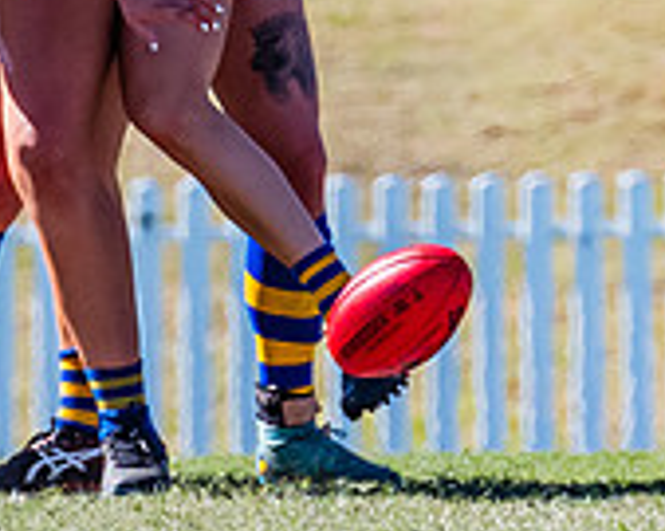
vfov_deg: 0.6
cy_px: -80
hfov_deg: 0.7
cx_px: -32
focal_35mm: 2776
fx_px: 54604
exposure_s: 1/1600
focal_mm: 420
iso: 800
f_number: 8
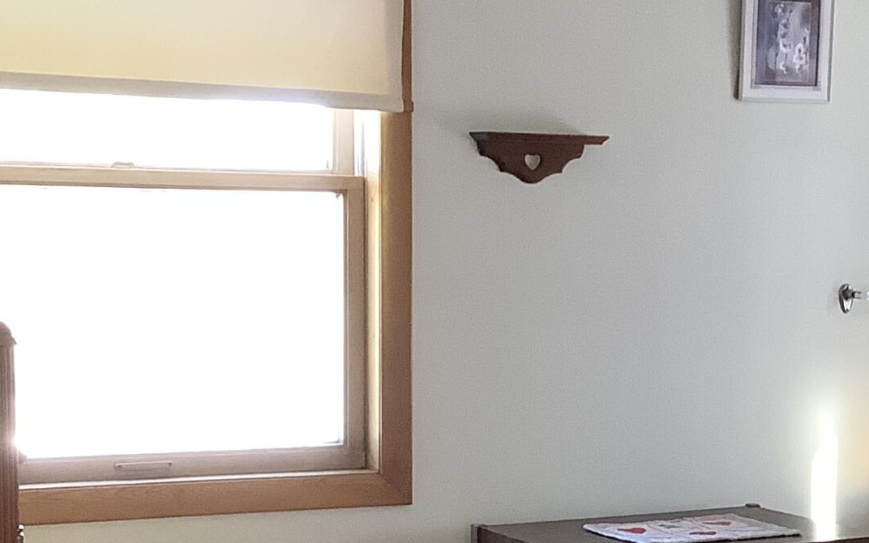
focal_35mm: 92
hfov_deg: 22.2
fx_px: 2179
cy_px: 426
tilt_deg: -5.9
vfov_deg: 14.1
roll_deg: -1.5
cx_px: 707
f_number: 2.4
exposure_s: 1/60
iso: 160
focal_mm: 3.3
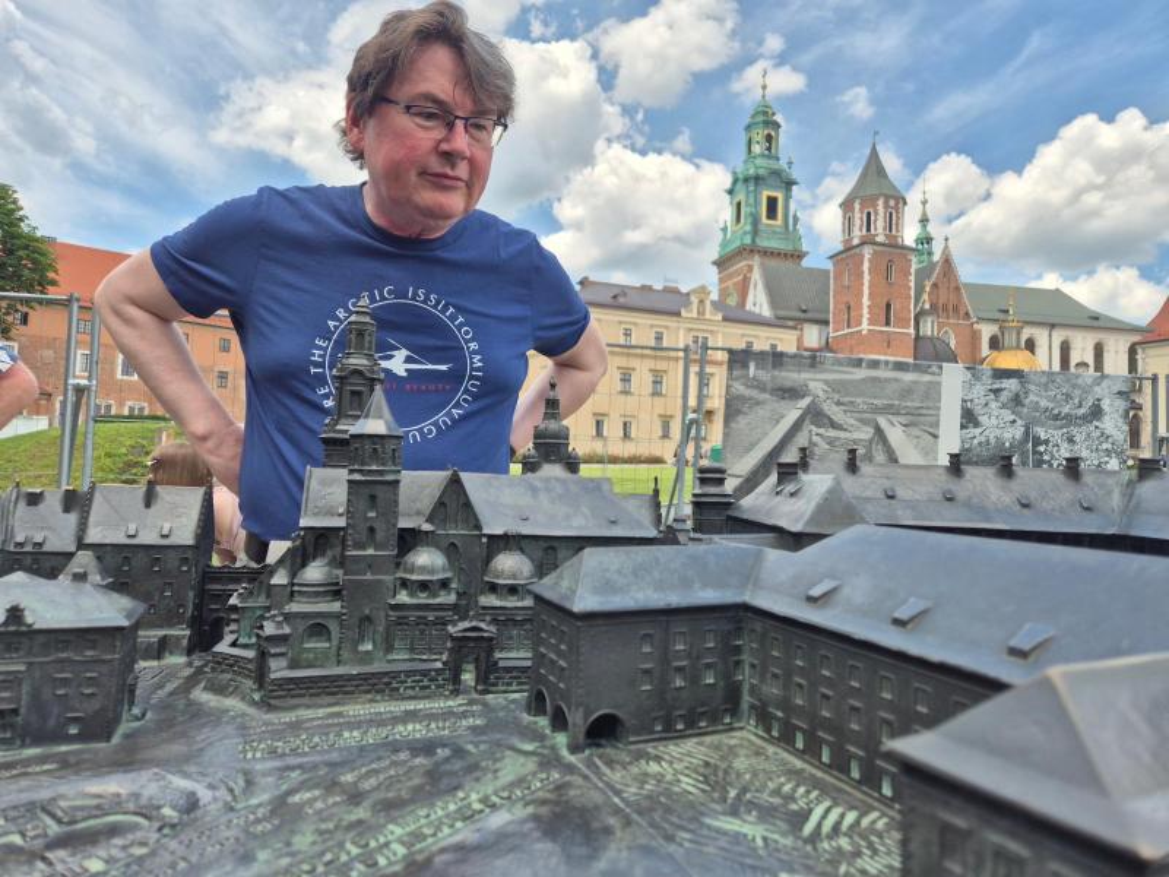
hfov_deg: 73.9
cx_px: 584
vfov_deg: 58.9
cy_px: 438
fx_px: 777
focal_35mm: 23
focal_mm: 5.4
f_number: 1.8
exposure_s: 1/1368
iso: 25
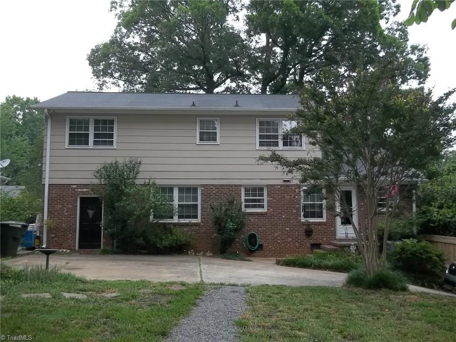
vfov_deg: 44.2
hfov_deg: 56.8
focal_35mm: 32
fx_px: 422
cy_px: 171
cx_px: 228
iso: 80
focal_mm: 5.7
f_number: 2.9
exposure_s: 1/250
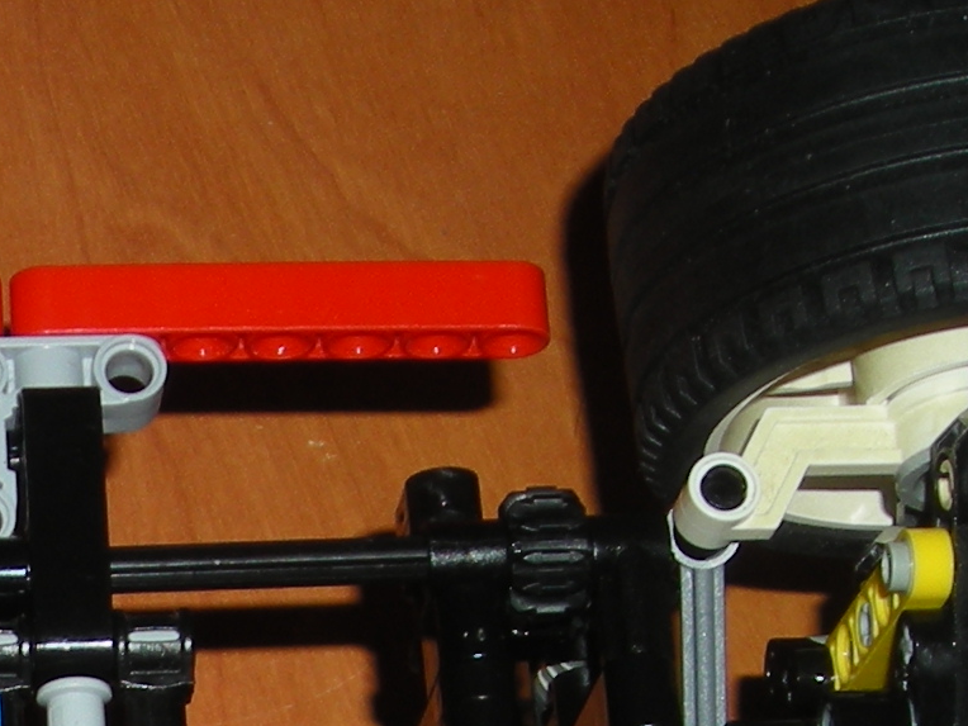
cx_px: -341
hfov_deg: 13.5
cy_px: 1237
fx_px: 3915
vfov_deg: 10.1
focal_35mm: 140
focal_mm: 6.3
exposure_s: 1/60
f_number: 3.2
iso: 50
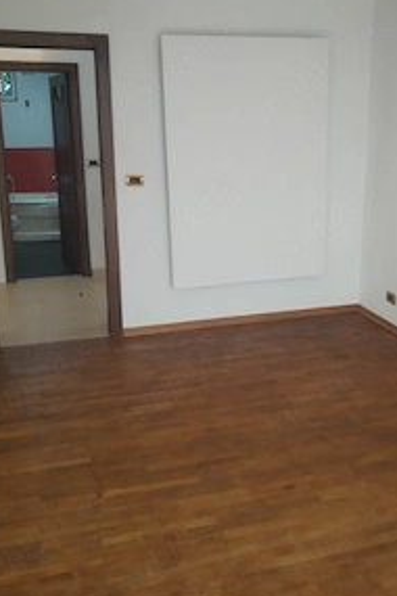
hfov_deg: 34.8
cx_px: 257
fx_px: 629
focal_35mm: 38
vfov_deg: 50.5
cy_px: 257
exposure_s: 1/60
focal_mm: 4.75
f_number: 1.8
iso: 178
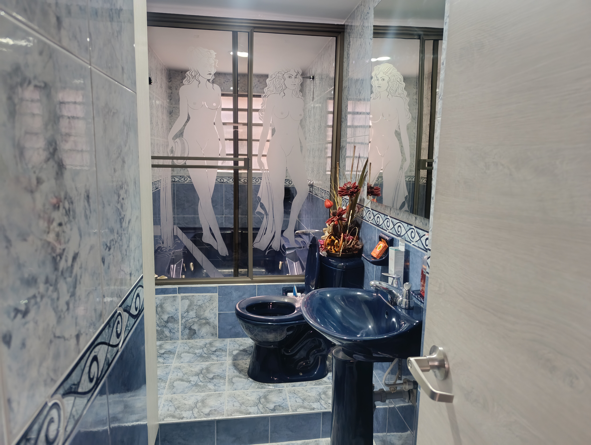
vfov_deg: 59.0
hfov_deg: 73.8
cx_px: 296
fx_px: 393
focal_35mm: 23
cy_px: 222
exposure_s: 1/30
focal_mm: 6.14
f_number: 1.6
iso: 1000
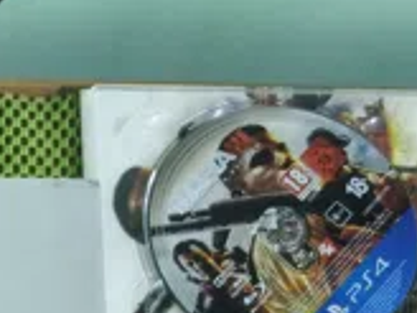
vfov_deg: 14.2
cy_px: 595
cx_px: -264
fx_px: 1084
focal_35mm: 90
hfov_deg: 18.4
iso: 1915
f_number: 1.6
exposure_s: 1/50
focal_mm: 4.11
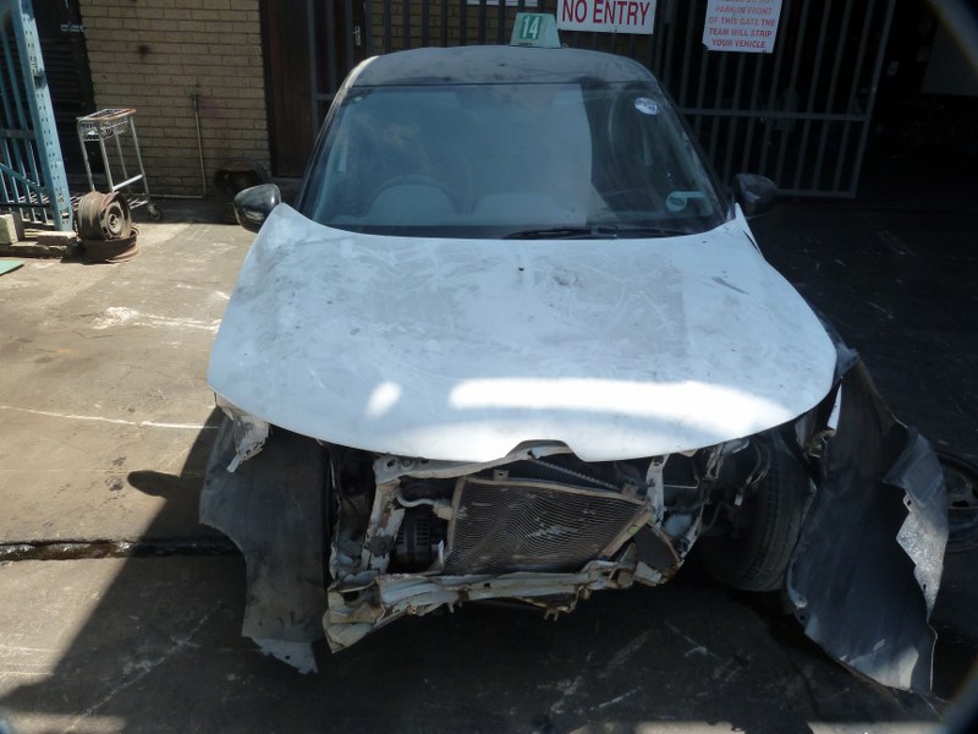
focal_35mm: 25
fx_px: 706
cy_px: 367
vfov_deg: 54.9
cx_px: 489
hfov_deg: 69.4
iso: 125
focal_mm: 4.5
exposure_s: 1/250
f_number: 4.5
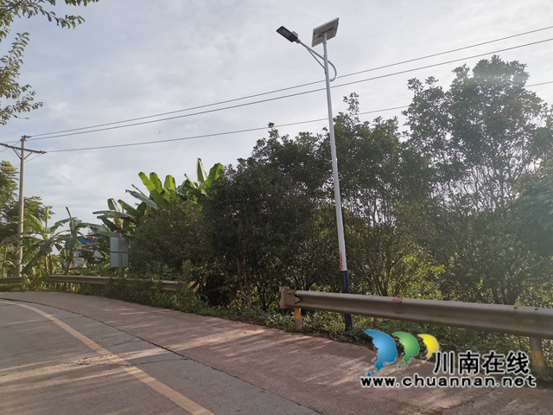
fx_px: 415
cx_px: 276
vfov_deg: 53.1
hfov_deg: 67.3
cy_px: 208
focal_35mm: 26
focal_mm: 4.75
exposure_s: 1/933
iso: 50
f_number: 1.8
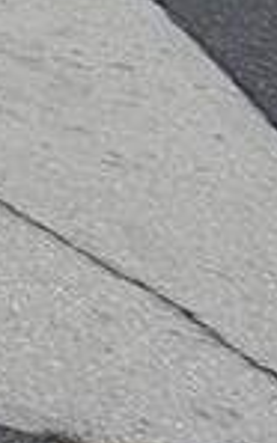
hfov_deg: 5.8
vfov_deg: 15.2
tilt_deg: +6.0
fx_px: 1233
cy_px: -511
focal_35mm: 102
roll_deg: +1.8
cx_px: -1233
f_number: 2.2
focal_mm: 2.22
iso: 20
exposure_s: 1/1087
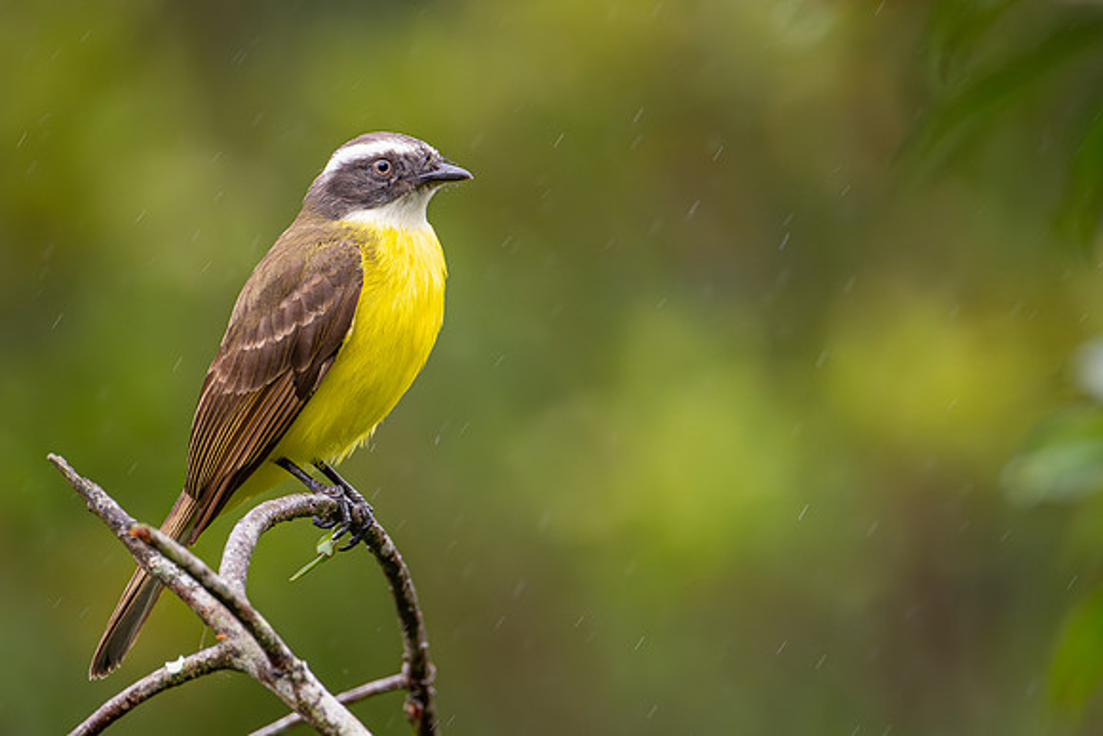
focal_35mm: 1030
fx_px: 31576
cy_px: 456
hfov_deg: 2.0
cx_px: 625
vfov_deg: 1.3
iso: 1250
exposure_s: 1/500
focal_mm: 560
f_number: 6.3
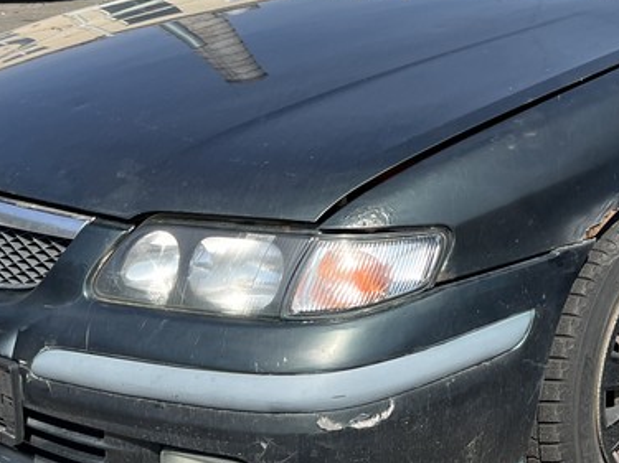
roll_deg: +2.3
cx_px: 520
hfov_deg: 26.7
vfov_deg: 20.6
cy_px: 133
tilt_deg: -9.3
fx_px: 1269
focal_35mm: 71
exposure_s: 1/2632
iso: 50
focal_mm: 5.7
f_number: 1.5
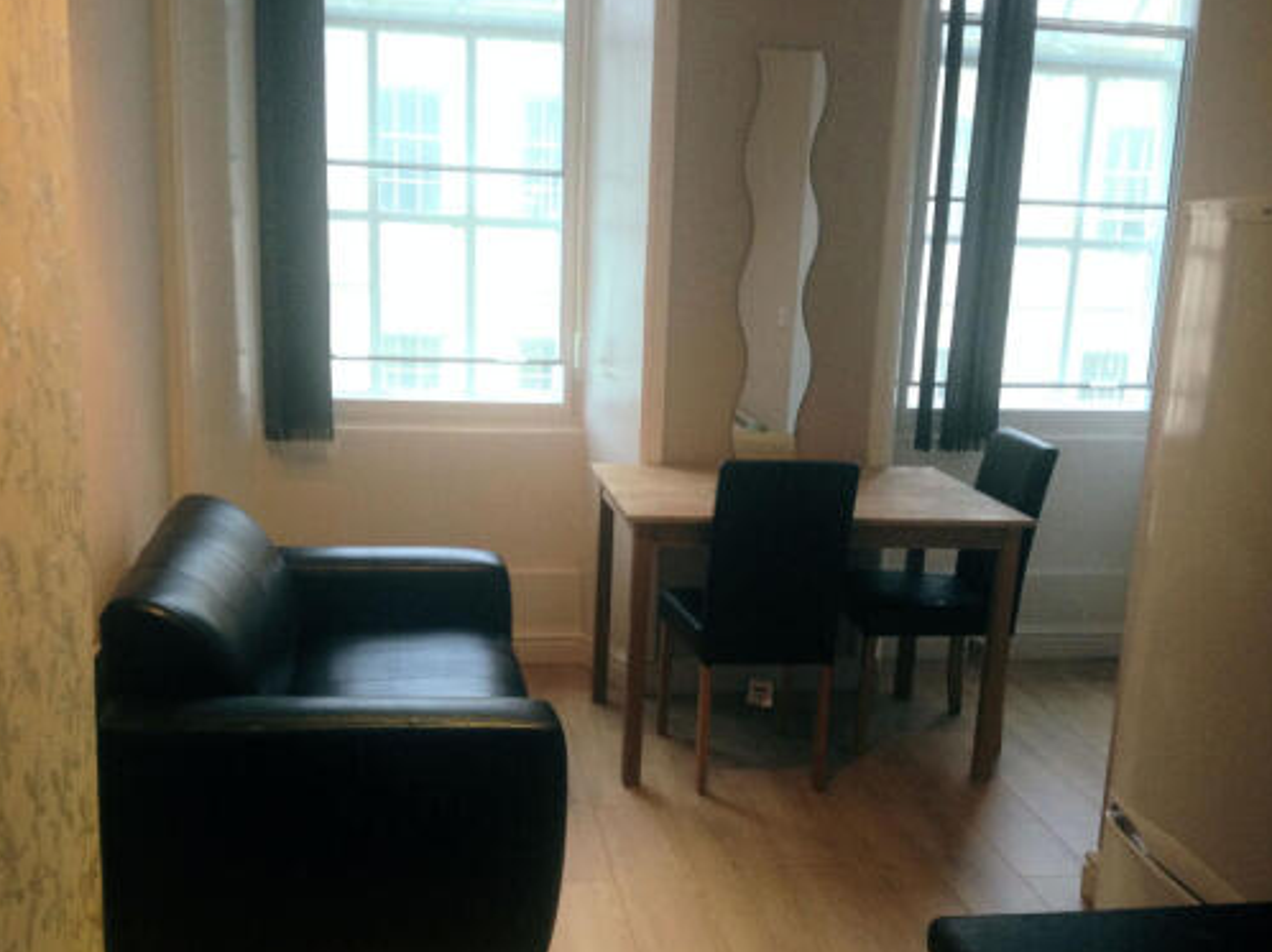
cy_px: 537
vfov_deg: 35.1
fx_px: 1506
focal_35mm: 41
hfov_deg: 45.8
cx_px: 642
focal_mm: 4.28
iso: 125
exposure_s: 1/20
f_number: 2.4
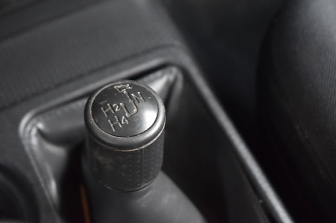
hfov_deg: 27.0
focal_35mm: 75
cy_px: 112
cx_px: 168
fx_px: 700
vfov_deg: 18.2
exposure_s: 1/13
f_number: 5.6
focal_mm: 50
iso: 1600
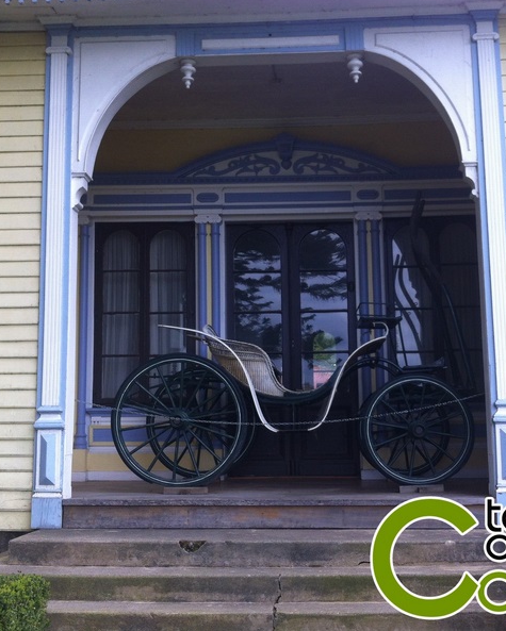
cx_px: 299
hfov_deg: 32.7
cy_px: 315
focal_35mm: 46
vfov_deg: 40.3
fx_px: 860
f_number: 2.8
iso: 80
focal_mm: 3.85
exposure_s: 1/402
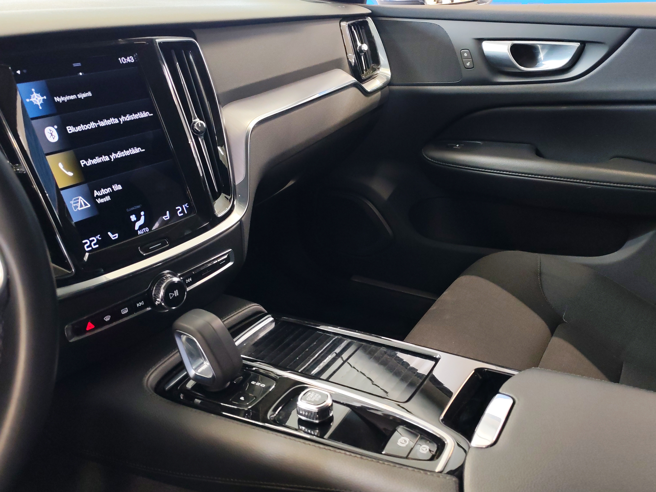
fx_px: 625
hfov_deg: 55.4
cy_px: 246
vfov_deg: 42.9
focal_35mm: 33
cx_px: 328
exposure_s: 1/50
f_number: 1.9
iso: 1000
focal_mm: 6.12
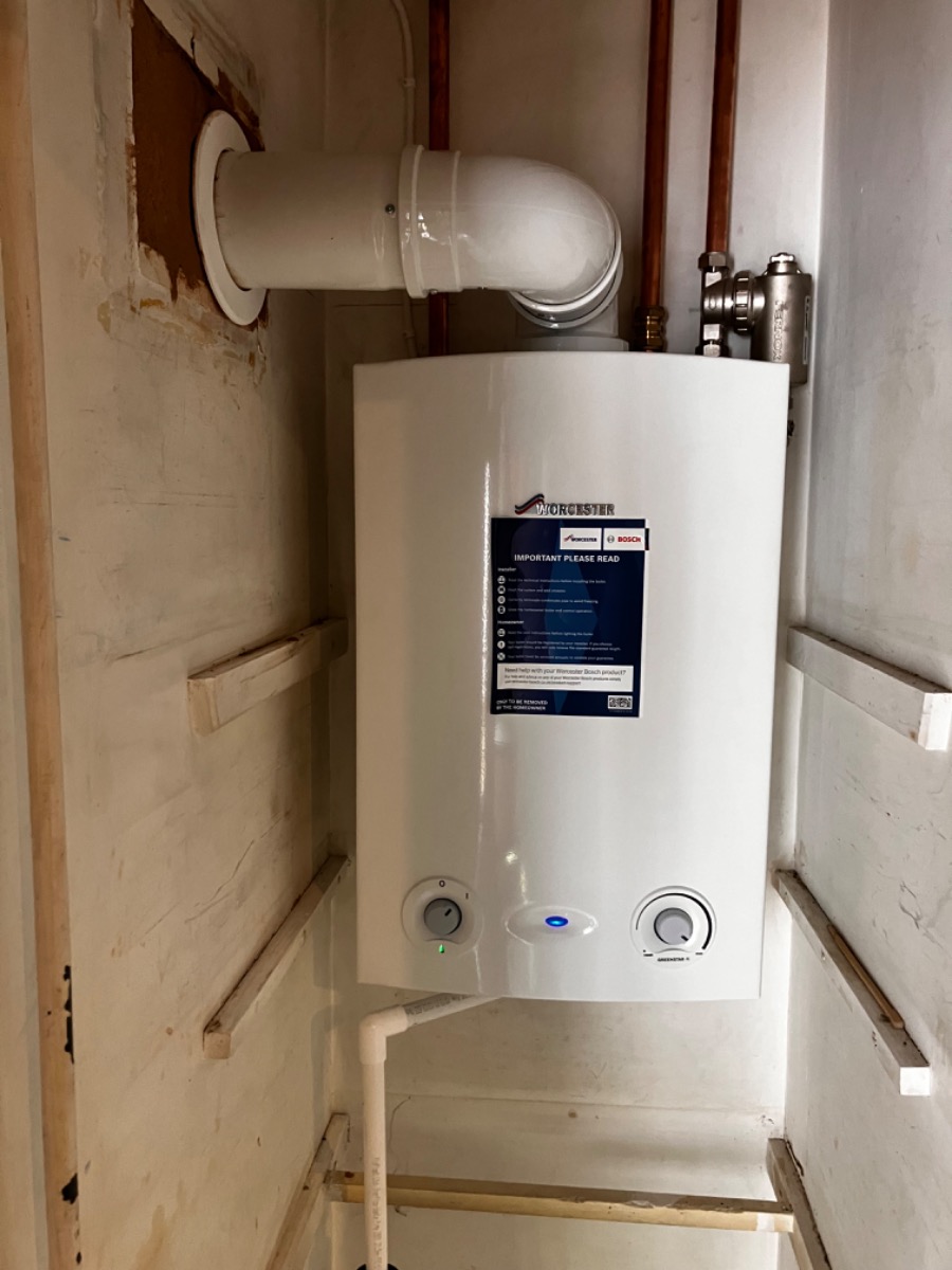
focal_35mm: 28
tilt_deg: -5.5
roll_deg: -2.0
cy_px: 635
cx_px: 476
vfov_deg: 63.4
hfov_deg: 49.7
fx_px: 1027
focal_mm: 3.99
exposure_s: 1/50
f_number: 1.8
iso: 160
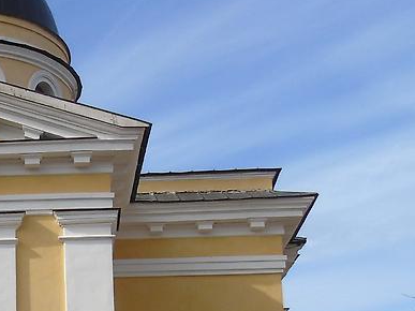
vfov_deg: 16.2
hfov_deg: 20.3
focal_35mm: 90
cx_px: -88
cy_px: 269
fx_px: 1079
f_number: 3.6
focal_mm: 5.2
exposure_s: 1/1000
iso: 80
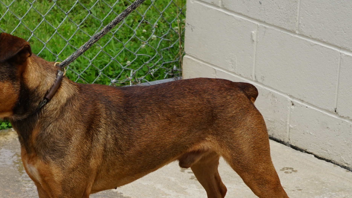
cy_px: 174
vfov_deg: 8.2
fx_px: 1372
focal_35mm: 147
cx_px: 111
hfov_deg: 14.6
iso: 100
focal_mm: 58
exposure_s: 1/160
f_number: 10
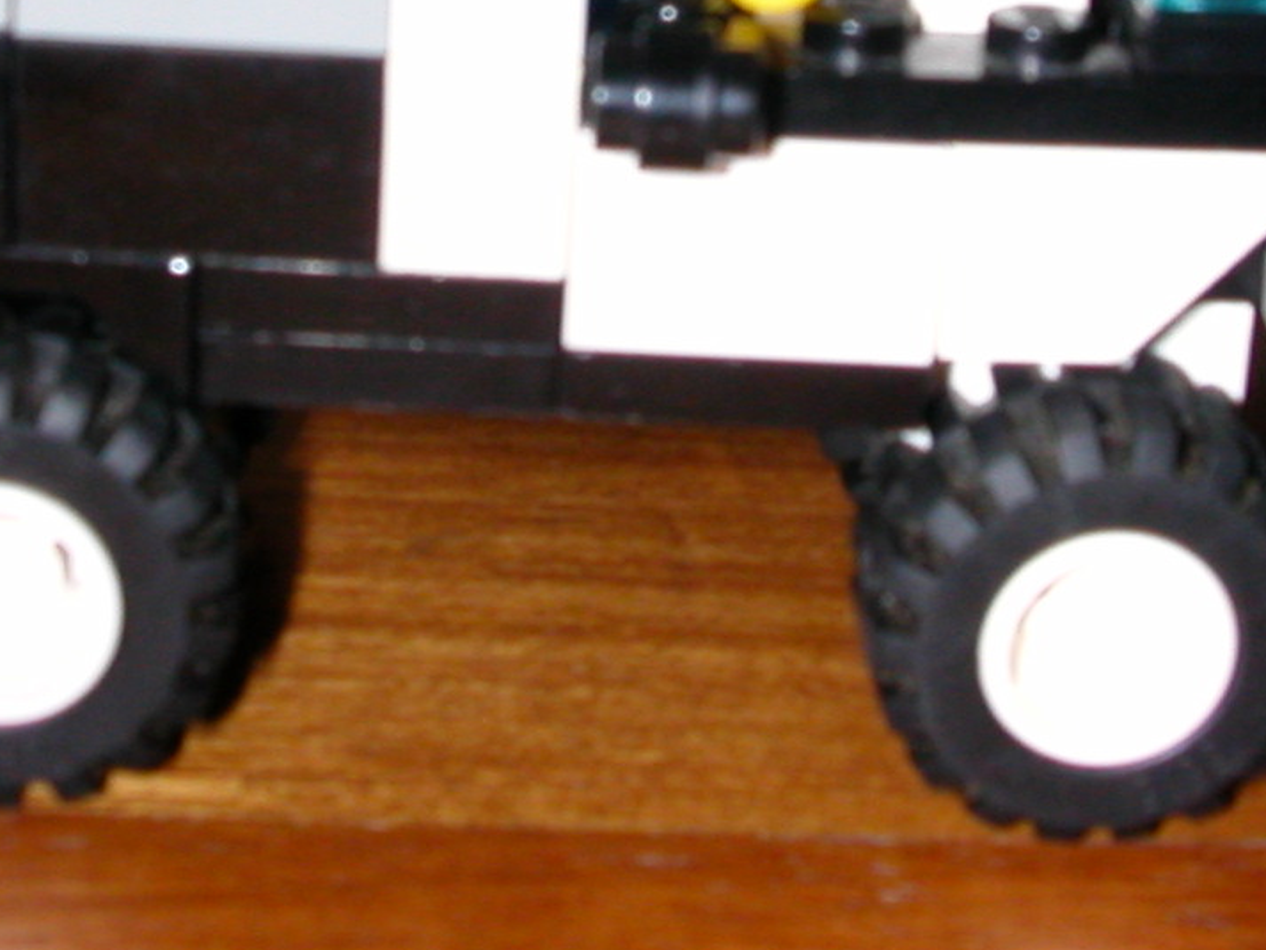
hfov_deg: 23.6
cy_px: 110
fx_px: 3036
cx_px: 653
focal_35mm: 83
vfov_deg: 17.5
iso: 100
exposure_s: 1/59.9
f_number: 4.5
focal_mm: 5.6
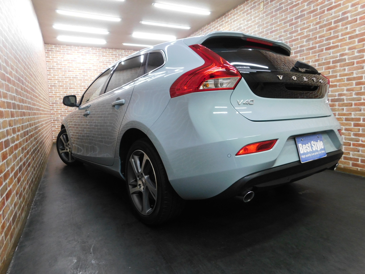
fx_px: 243
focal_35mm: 23
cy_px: 137
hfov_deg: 73.9
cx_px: 182
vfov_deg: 58.9
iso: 280
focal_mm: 4
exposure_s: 1/30
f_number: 3
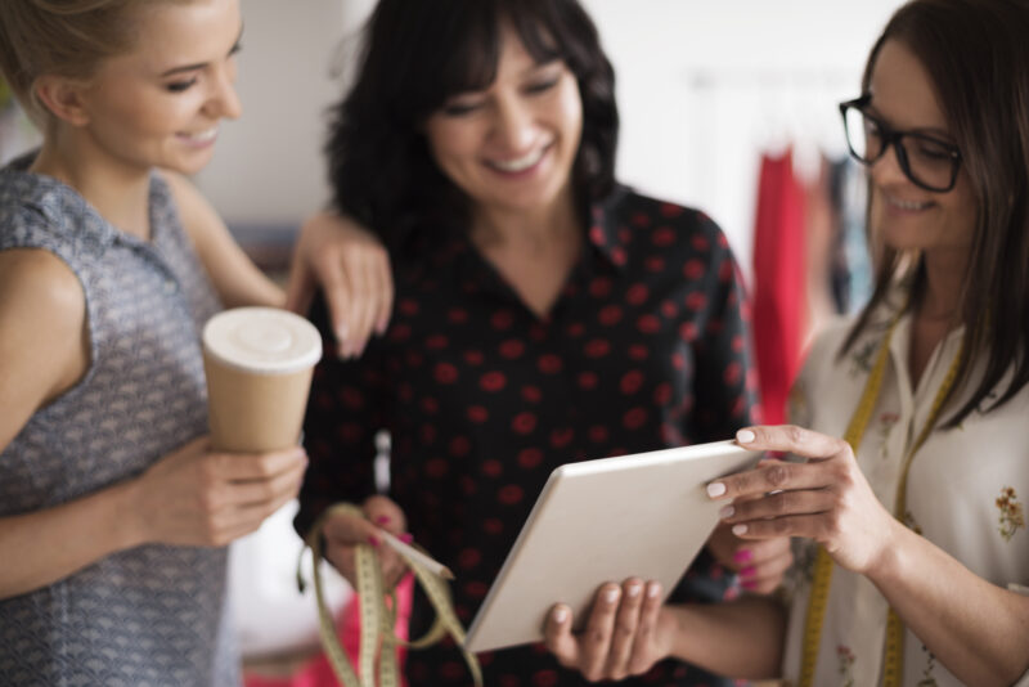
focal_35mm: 50
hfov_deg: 39.6
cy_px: 344
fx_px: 1430
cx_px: 514
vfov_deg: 27.0
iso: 160
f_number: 2
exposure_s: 1/125
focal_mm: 50
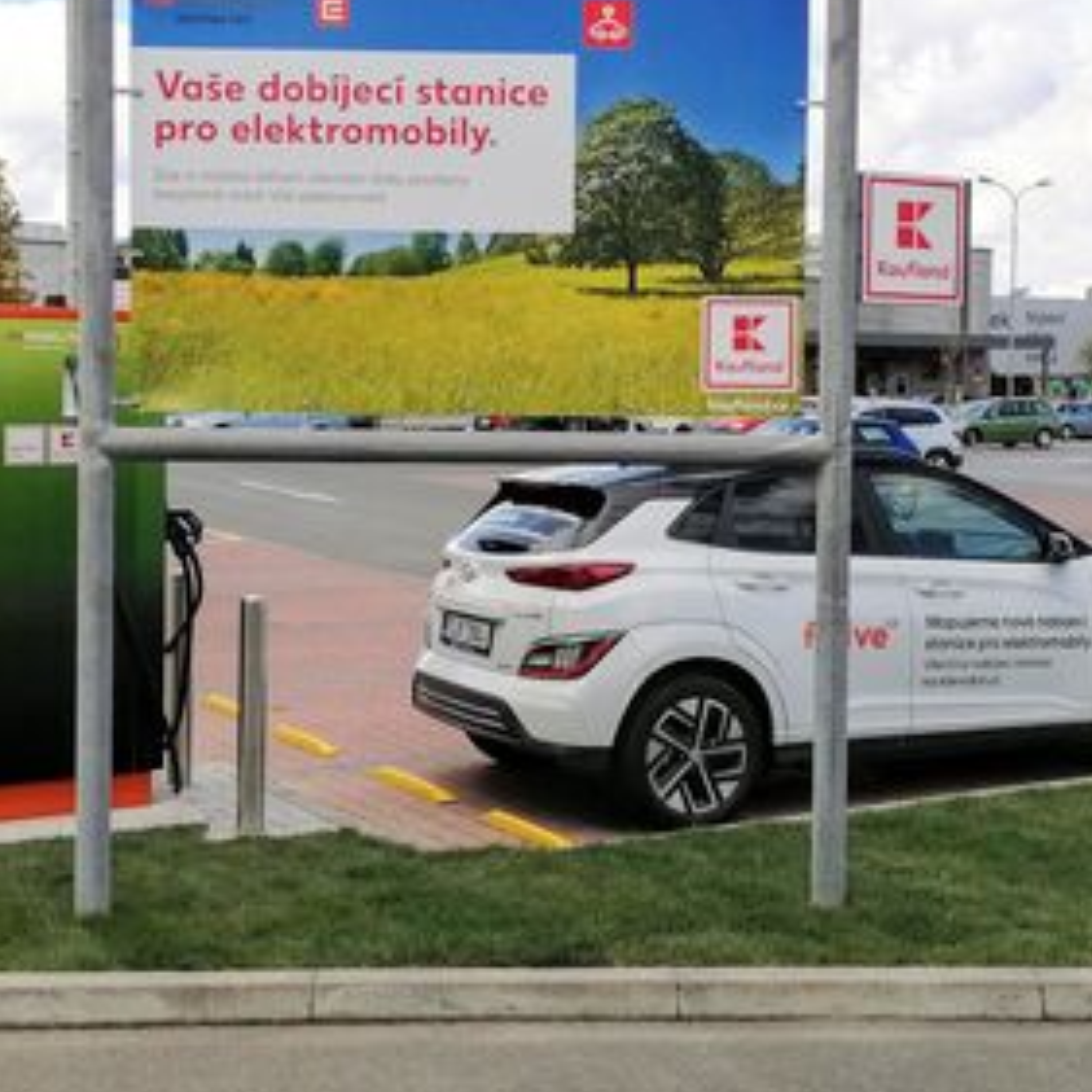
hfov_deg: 31.6
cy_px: 447
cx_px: 567
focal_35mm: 54
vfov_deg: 31.6
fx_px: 1927
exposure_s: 1/1309
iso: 50
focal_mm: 5.3
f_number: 1.8
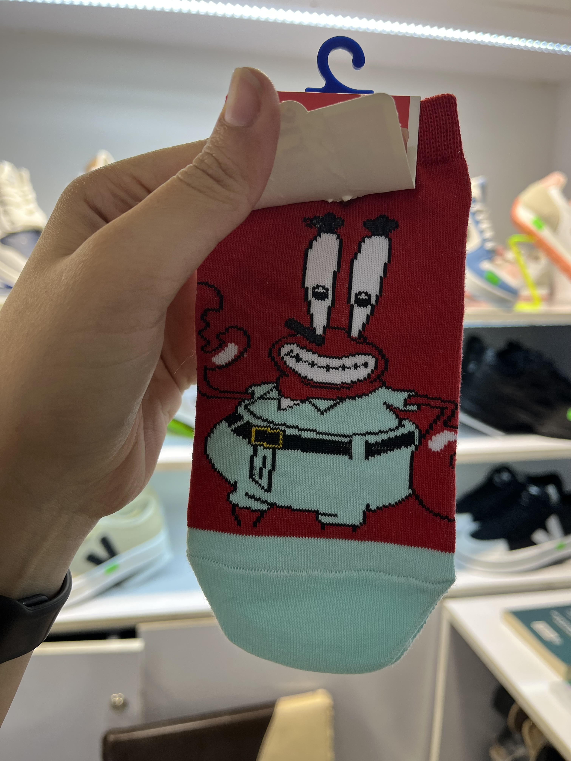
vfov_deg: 67.3
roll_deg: -1.5
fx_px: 572
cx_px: 286
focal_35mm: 26
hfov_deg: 53.1
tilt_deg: -9.8
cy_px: 380
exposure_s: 1/100
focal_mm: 5.1
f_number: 1.6
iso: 80
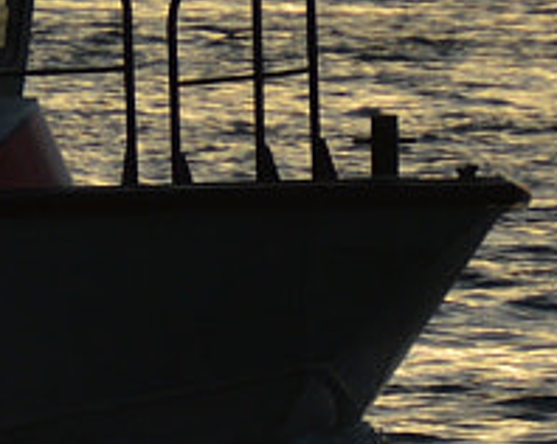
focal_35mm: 2279
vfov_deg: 0.7
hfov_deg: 0.9
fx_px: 37532
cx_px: -256
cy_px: 51
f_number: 5.6
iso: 180
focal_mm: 200
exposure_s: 1/2000
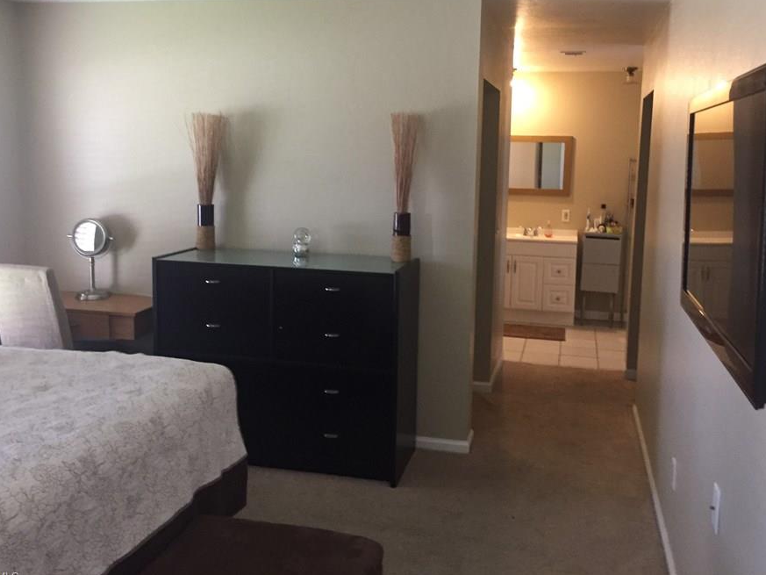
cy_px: 248
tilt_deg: -9.8
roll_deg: -0.9
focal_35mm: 34
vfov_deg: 41.7
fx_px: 752
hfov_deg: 53.9
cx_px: 404
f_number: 2.2
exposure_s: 1/30
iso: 200
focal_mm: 4.15
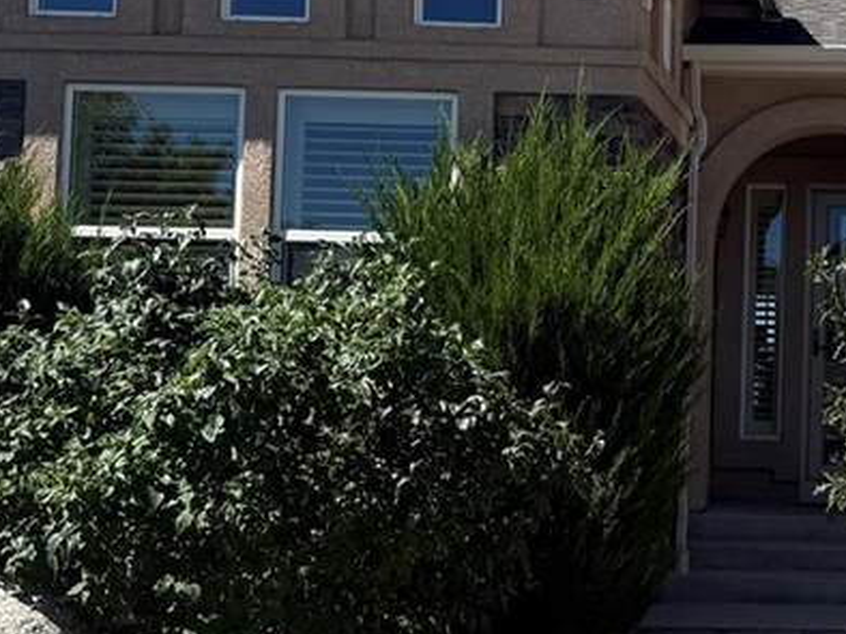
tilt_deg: +4.0
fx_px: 1905
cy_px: 309
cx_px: 947
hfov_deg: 23.4
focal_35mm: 78
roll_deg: -1.4
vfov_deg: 18.9
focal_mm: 6.76
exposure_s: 1/4167
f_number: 1.78
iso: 80
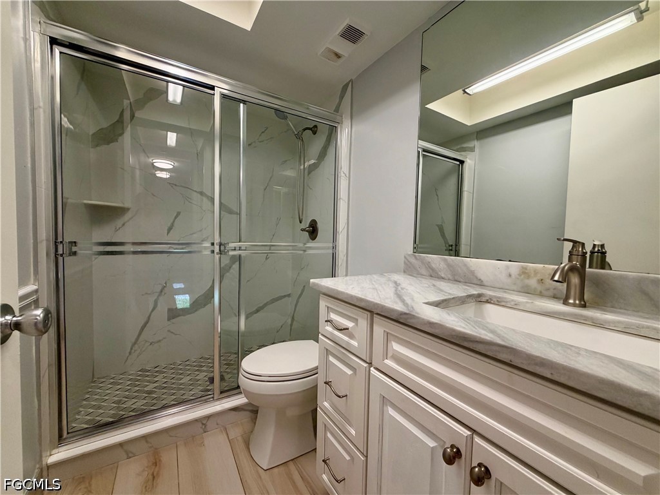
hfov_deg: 102.1
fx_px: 267
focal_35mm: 14
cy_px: 248
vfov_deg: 85.7
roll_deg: -1.0
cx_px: 330
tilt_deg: -2.6
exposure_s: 1/120
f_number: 2.2
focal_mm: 2.22
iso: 200
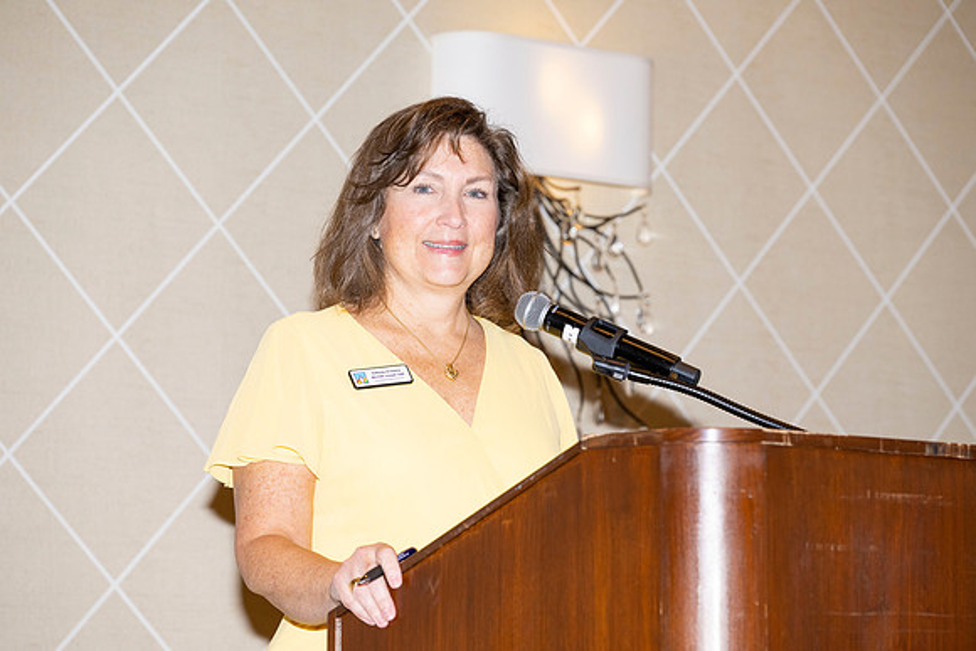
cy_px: 326
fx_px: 3254
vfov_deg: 11.4
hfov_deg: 17.1
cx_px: 488
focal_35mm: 120
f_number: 5.6
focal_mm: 120
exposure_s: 1/100
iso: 1000
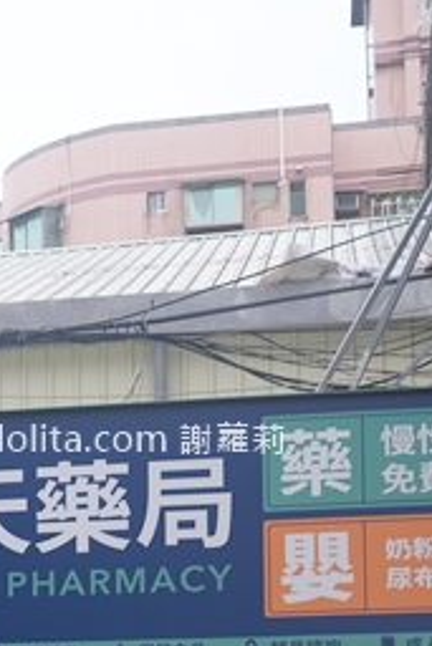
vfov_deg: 16.2
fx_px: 2211
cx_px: -488
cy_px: 686
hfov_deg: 10.1
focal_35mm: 123
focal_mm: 23
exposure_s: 1/150
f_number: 3.2
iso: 800
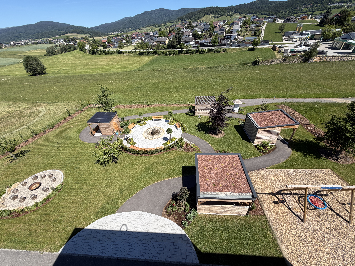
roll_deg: +4.4
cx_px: 178
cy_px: 133
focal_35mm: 14
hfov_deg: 102.1
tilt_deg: -35.6
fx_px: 144
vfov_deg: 85.7
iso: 25
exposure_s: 1/770
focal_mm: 2.22
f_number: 2.2
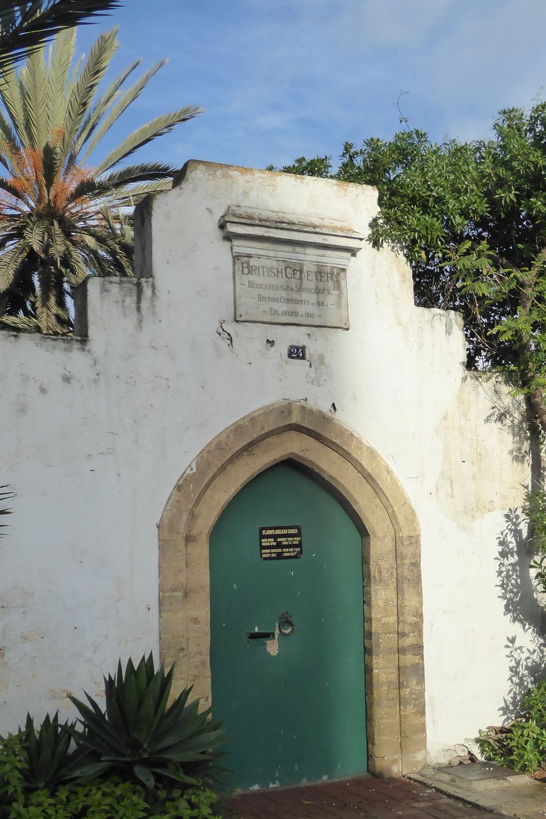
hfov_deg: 28.1
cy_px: 483
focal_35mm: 48
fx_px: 1092
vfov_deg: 41.0
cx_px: 292
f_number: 4
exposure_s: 1/800
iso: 160
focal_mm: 6.7
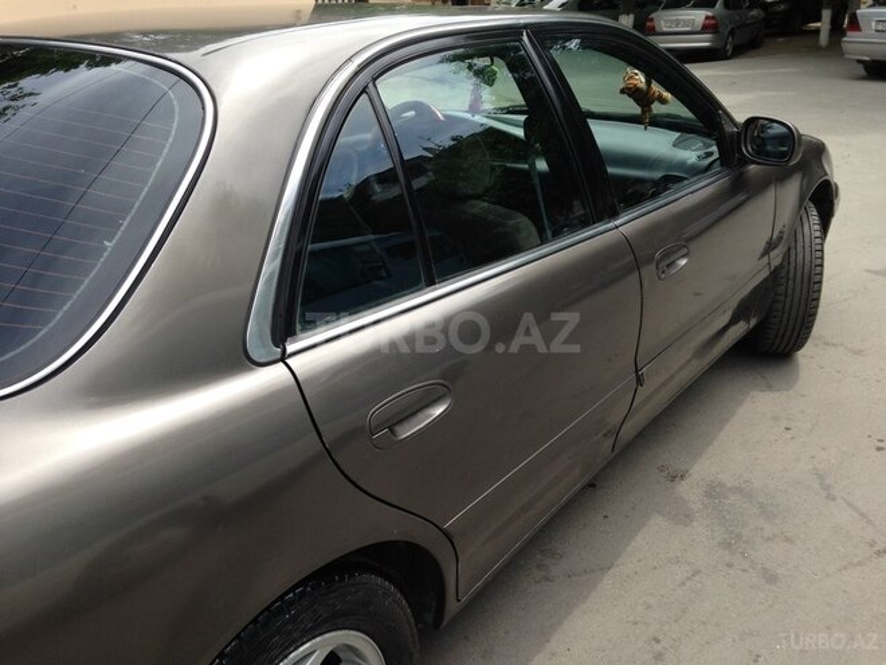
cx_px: 443
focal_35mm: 33
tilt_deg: -22.1
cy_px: 332
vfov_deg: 42.9
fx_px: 845
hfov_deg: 55.4
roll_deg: +1.5
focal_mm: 4.12
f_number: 2.4
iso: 50
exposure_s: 1/516
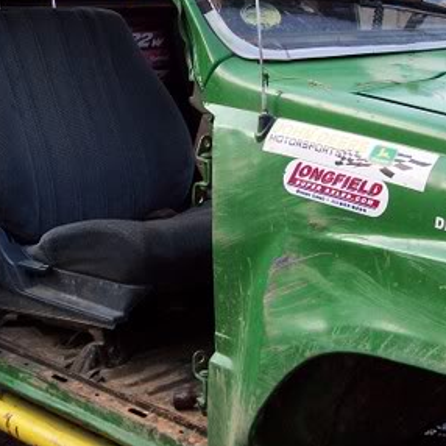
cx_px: 182
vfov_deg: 22.3
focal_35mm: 77
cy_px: 108
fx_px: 1122
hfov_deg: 22.4
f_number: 3.4
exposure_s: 1/125
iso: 100
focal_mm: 8
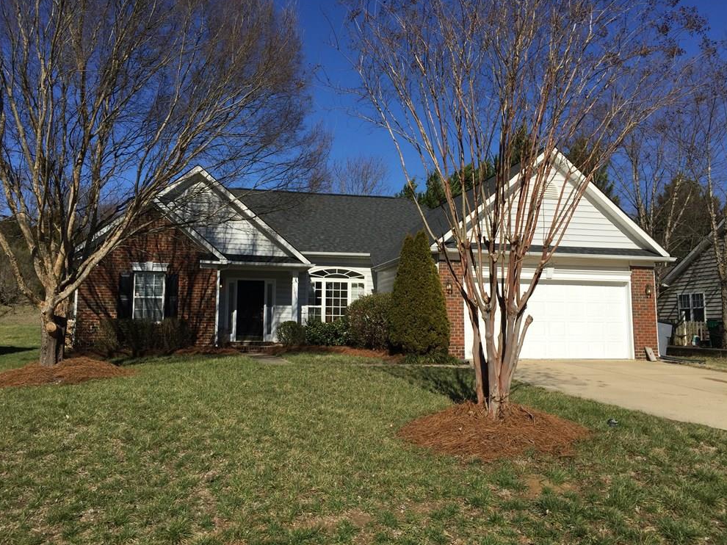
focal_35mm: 30
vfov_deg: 46.8
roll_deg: -0.8
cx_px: 358
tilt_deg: +5.5
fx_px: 630
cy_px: 275
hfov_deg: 60.0
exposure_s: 1/2825
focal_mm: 4.15
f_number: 2.2
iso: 32
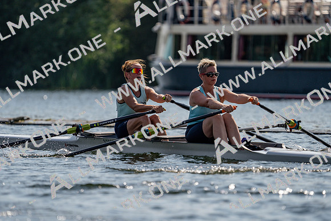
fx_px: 3954
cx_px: 166
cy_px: 110
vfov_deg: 3.2
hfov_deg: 4.8
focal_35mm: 430
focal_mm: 430
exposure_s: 1/1600
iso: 125
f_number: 6.3
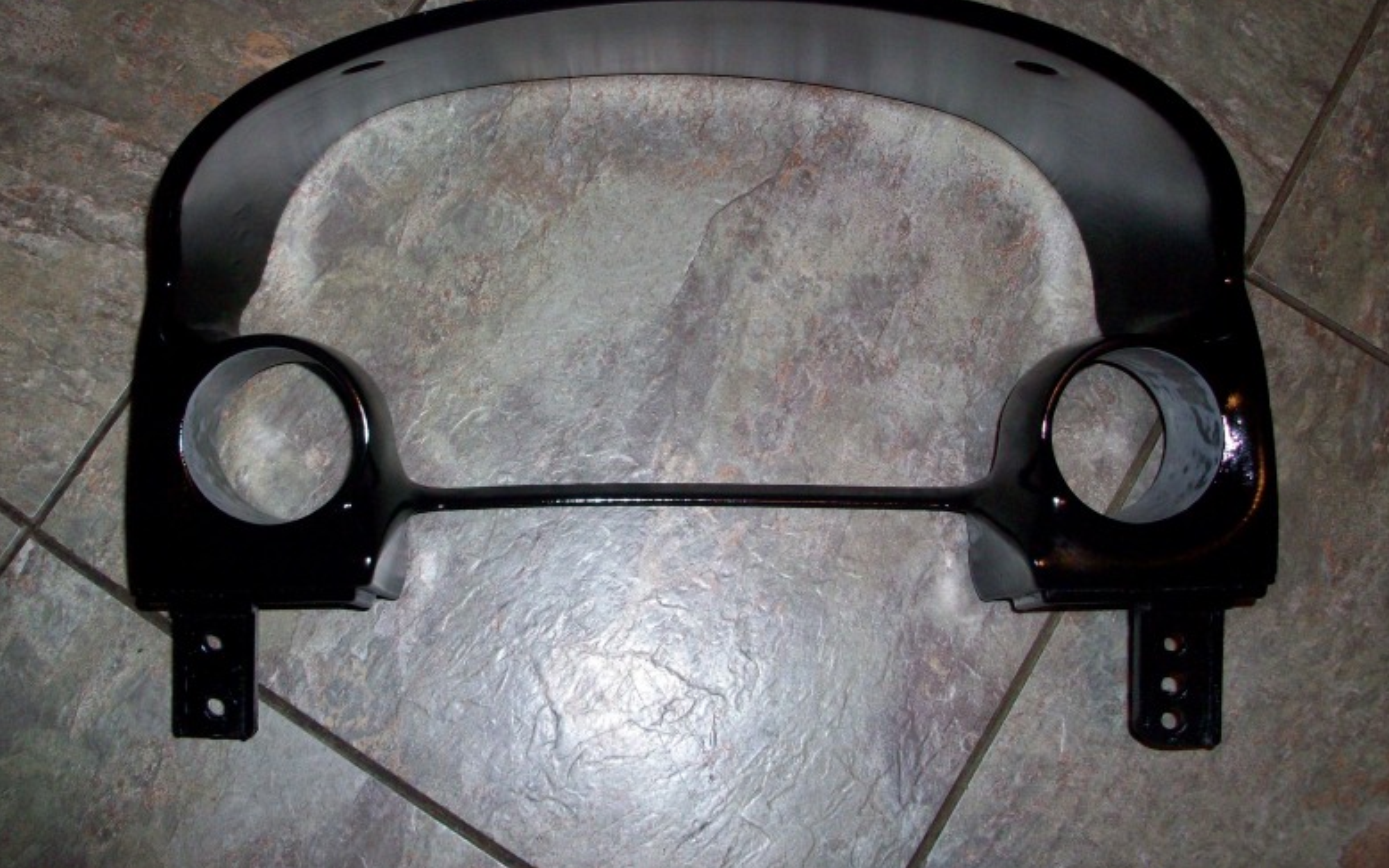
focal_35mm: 37
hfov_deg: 52.7
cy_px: 339
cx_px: 681
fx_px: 1401
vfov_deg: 34.3
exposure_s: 1/60
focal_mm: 5.7
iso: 160
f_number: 2.8
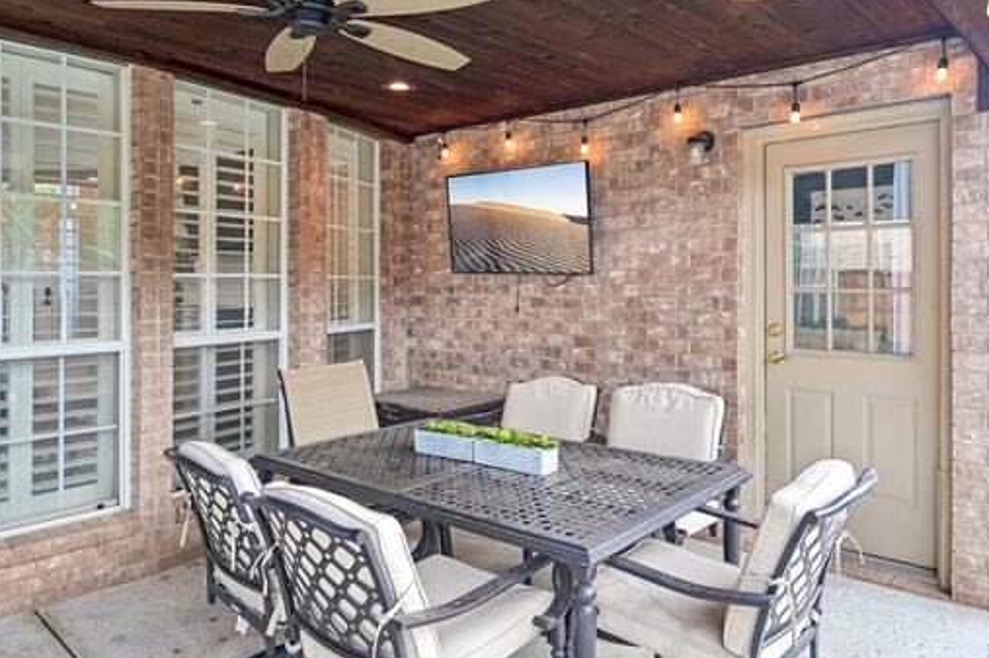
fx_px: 676
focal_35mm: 25
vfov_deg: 51.7
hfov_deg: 72.4
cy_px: 281
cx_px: 488
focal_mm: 19.5
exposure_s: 1/25
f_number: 8
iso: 400
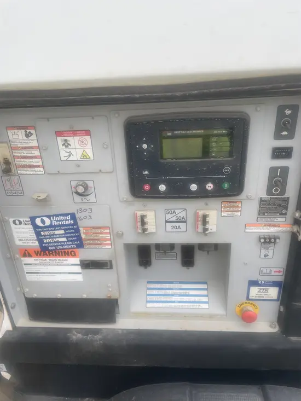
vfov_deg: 67.3
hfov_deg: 53.1
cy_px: 200
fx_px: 301
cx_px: 150
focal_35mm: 26
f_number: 1.6
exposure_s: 1/711
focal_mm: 4.2
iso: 50
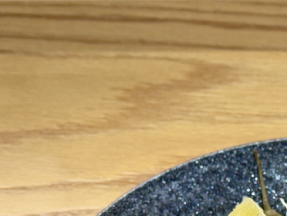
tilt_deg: -46.4
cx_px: 331
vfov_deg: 9.1
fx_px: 1302
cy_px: 352
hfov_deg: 12.3
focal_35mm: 157
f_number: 1.78
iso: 64
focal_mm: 6.76
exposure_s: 1/182
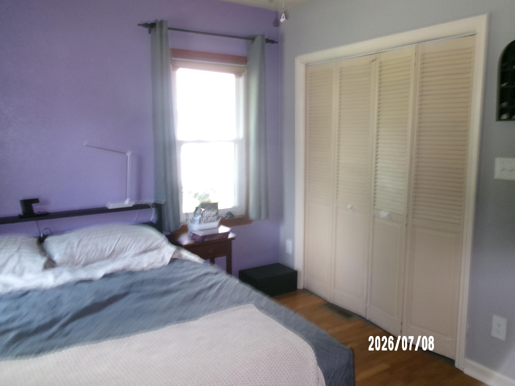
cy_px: 193
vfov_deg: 49.7
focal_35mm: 28
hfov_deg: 63.4
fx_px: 417
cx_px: 258
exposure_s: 1/34
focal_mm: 5.1
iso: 278
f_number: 3.9
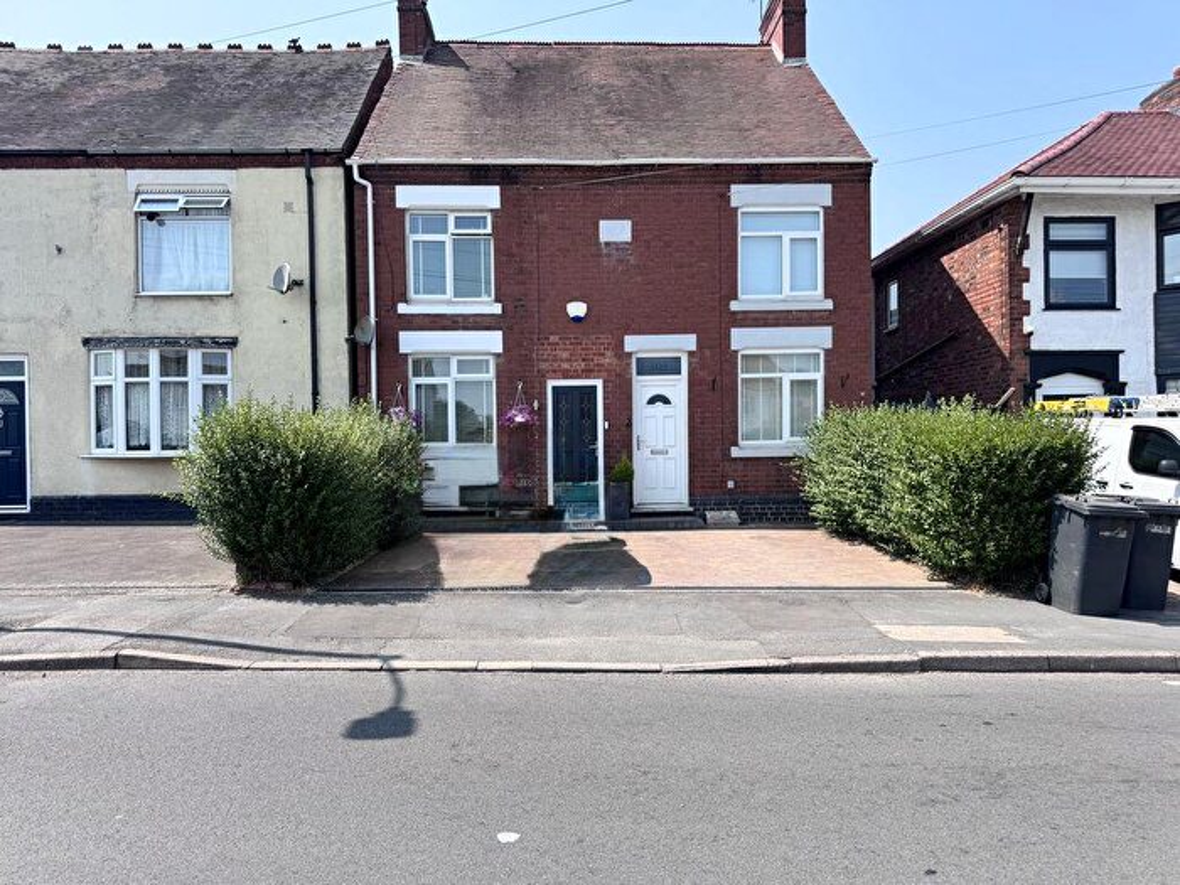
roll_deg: +0.4
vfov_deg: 56.8
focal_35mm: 24
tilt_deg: -0.9
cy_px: 442
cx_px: 590
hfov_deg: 71.6
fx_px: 818
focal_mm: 6.76
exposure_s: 1/2959
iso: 80
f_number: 1.78
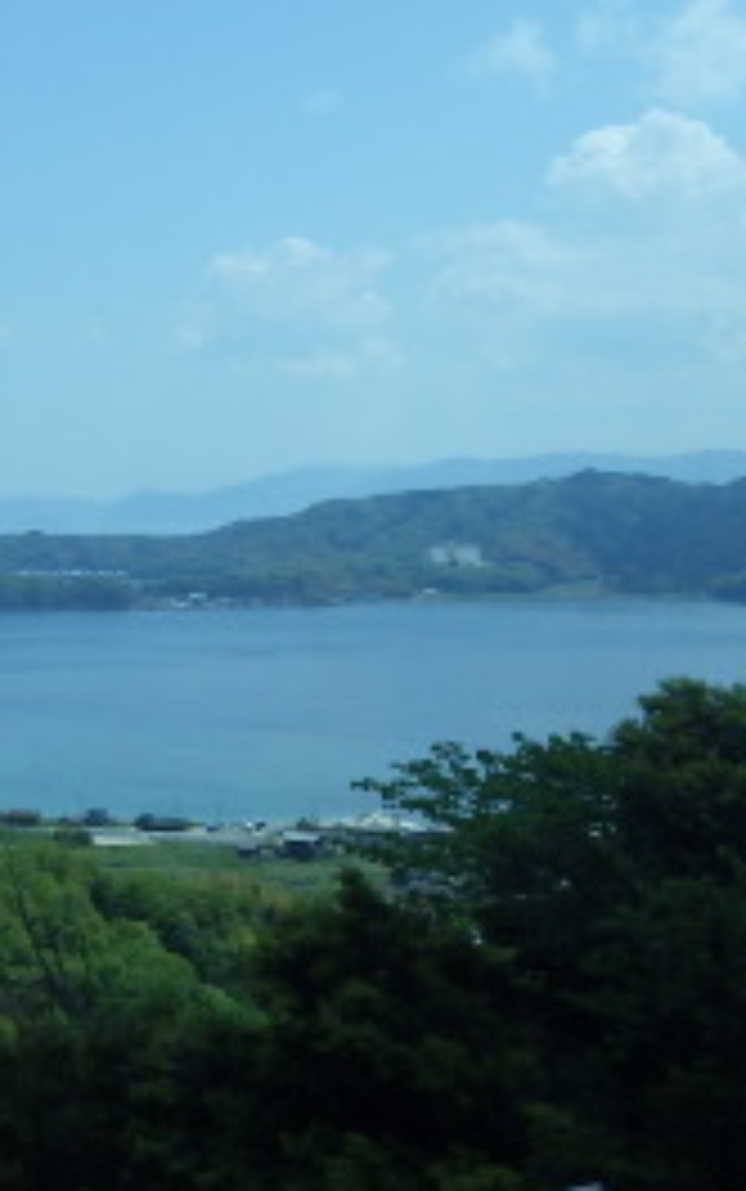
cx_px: -85
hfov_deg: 19.4
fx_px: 2079
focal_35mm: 64
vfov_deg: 31.8
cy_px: 449
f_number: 7.9
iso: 125
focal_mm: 4.5
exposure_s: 1/250
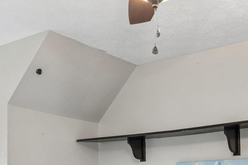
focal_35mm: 63
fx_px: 434
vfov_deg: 19.8
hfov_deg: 31.8
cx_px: 148
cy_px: 214
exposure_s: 1
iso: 400
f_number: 13
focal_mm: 16
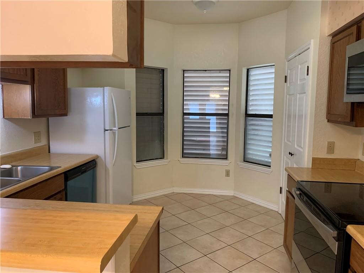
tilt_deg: -5.0
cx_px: 182
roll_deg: -1.6
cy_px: 136
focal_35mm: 26
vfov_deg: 53.1
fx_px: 273
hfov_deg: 67.3
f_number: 1.8
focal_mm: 4.25
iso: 320
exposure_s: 1/60
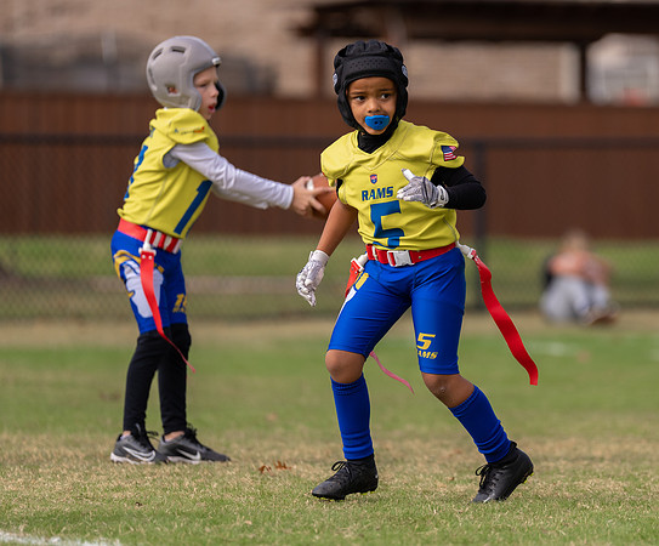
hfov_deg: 6.0
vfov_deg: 4.9
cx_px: 480
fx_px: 6337
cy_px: 283
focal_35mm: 320
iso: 100
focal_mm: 200
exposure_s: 1/1600
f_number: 2.8
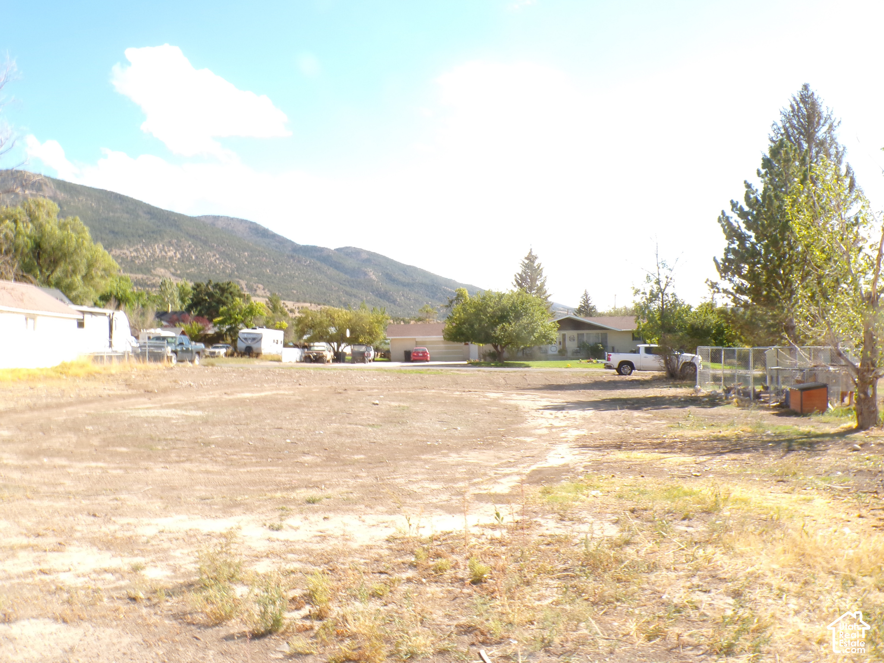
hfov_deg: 56.8
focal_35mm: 32
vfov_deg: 44.2
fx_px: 817
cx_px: 442
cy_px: 332
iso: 100
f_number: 8.3
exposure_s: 1/60
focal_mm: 5.8
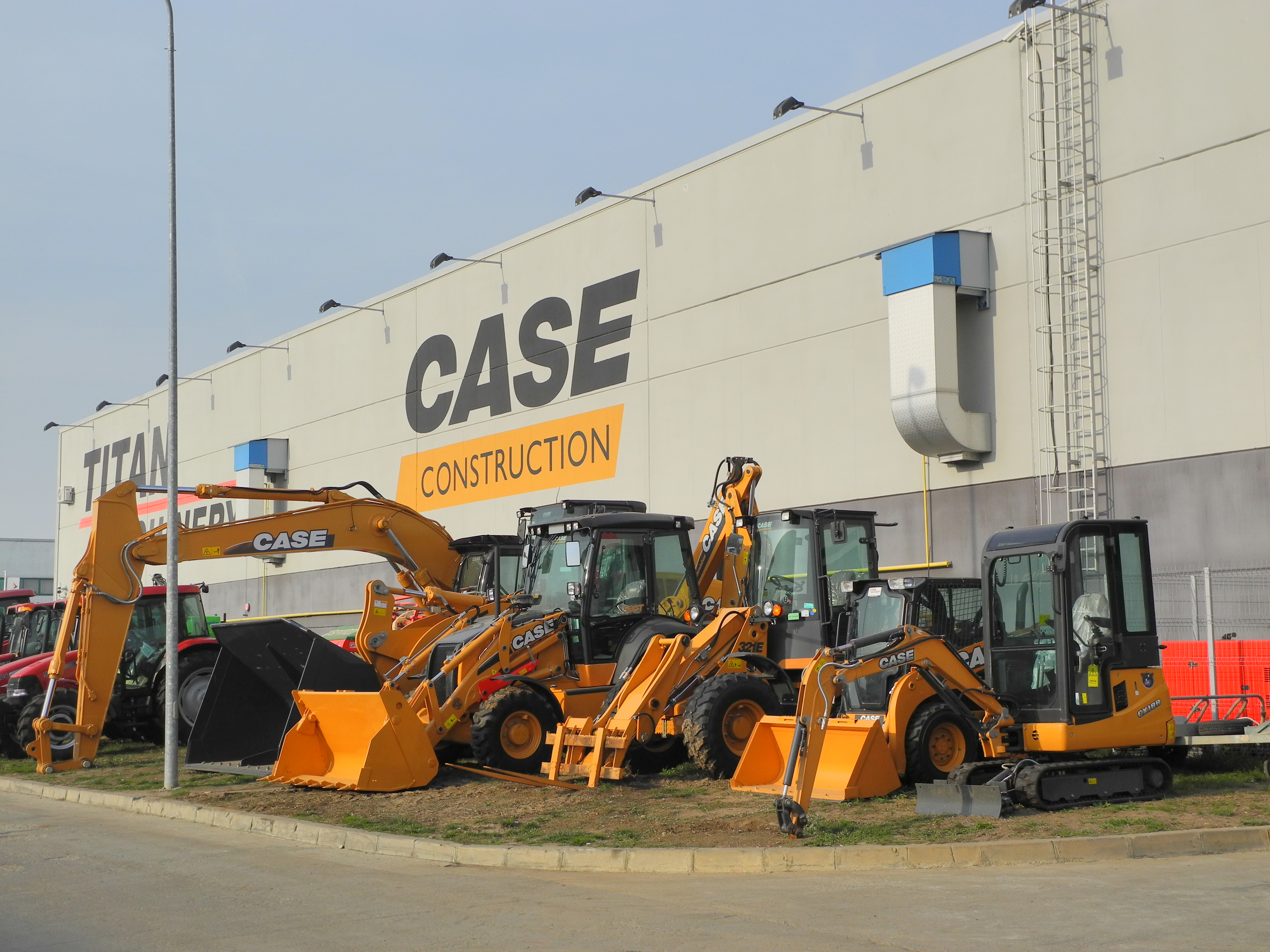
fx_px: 1834
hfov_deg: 38.2
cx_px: 635
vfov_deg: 29.1
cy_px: 476
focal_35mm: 50
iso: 100
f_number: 4.5
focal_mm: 10.7
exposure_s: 1/875
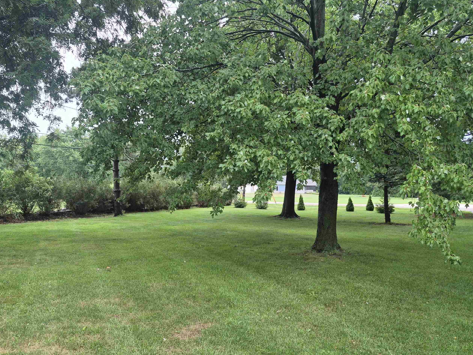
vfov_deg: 49.4
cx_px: 216
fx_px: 383
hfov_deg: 63.3
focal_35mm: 28
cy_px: 214
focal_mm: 5.4
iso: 80
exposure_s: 1/1056
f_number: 1.8
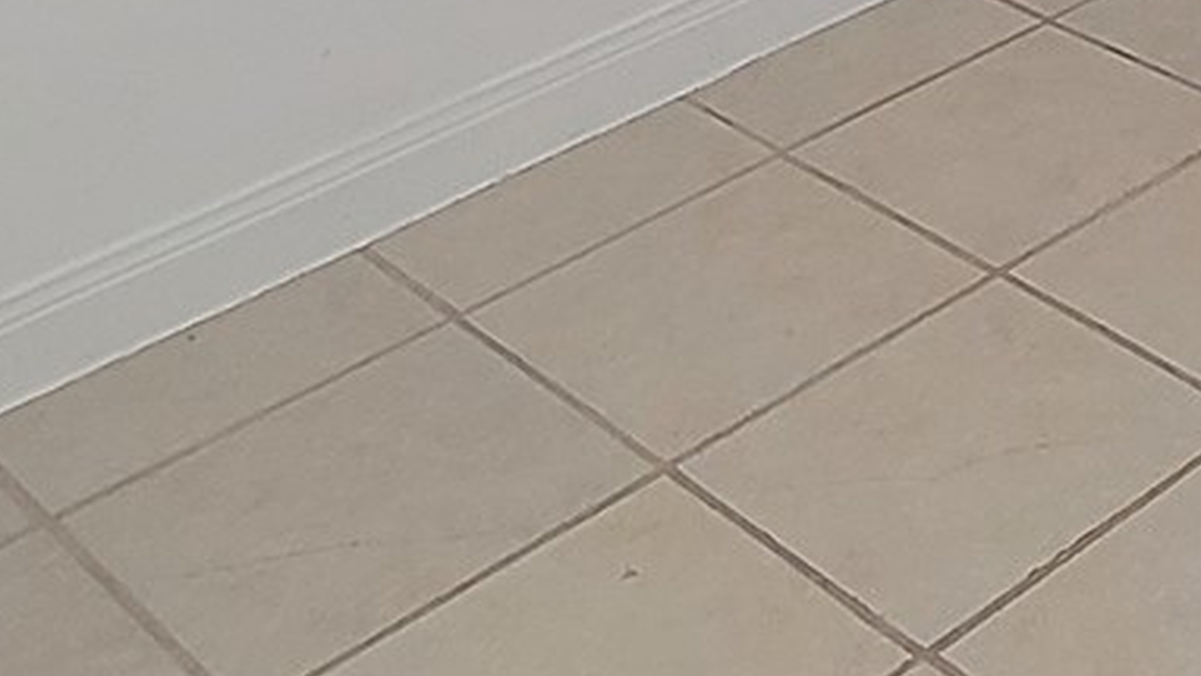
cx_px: 1588
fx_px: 2421
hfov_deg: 24.2
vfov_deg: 12.2
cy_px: -1003
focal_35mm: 76
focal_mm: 2.2
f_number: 2.2
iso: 125
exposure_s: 1/60
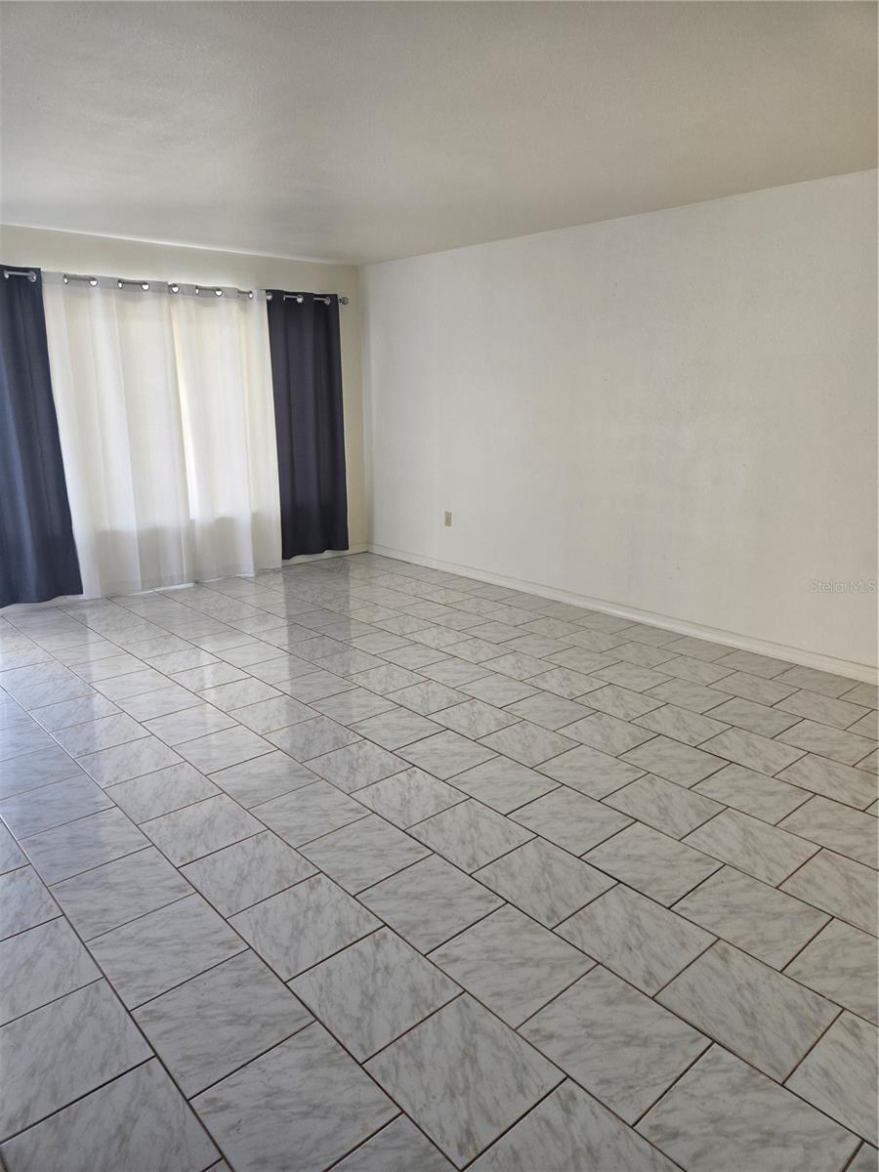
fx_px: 779
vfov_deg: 73.9
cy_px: 586
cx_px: 440
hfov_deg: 58.9
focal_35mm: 23
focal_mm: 5.4
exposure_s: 1/180
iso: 100
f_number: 1.8
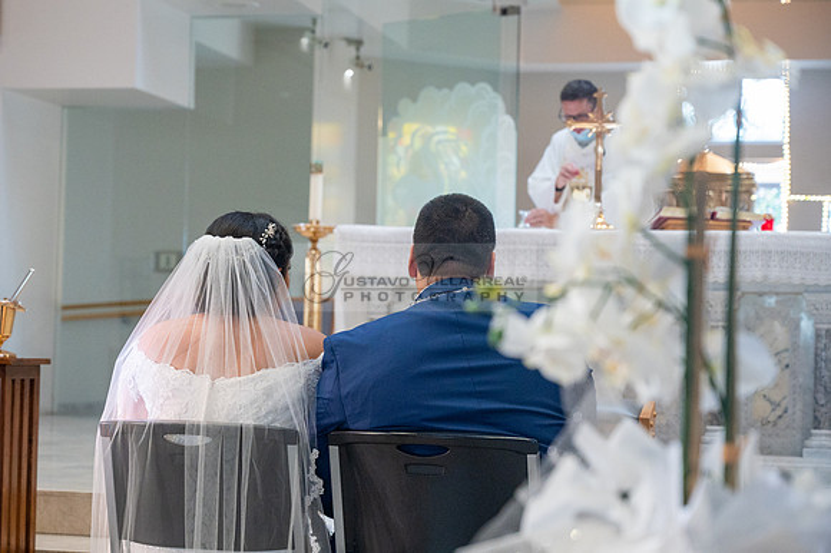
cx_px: 362
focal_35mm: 81
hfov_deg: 25.0
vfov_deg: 16.8
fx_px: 1874
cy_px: 271
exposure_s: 1/200
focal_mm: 70
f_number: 4
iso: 2500
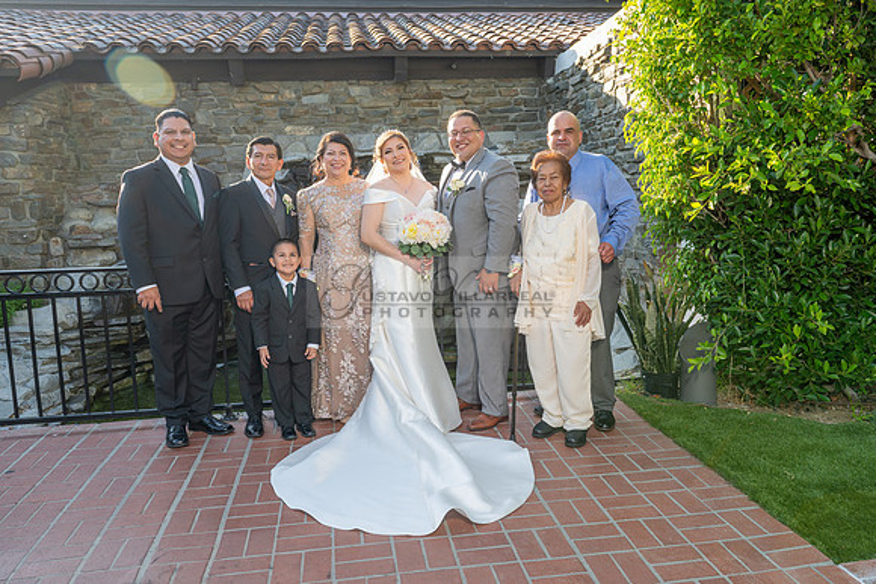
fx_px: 686
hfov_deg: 65.1
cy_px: 301
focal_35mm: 28
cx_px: 457
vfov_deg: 46.2
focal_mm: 24
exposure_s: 1/250
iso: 100
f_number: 4
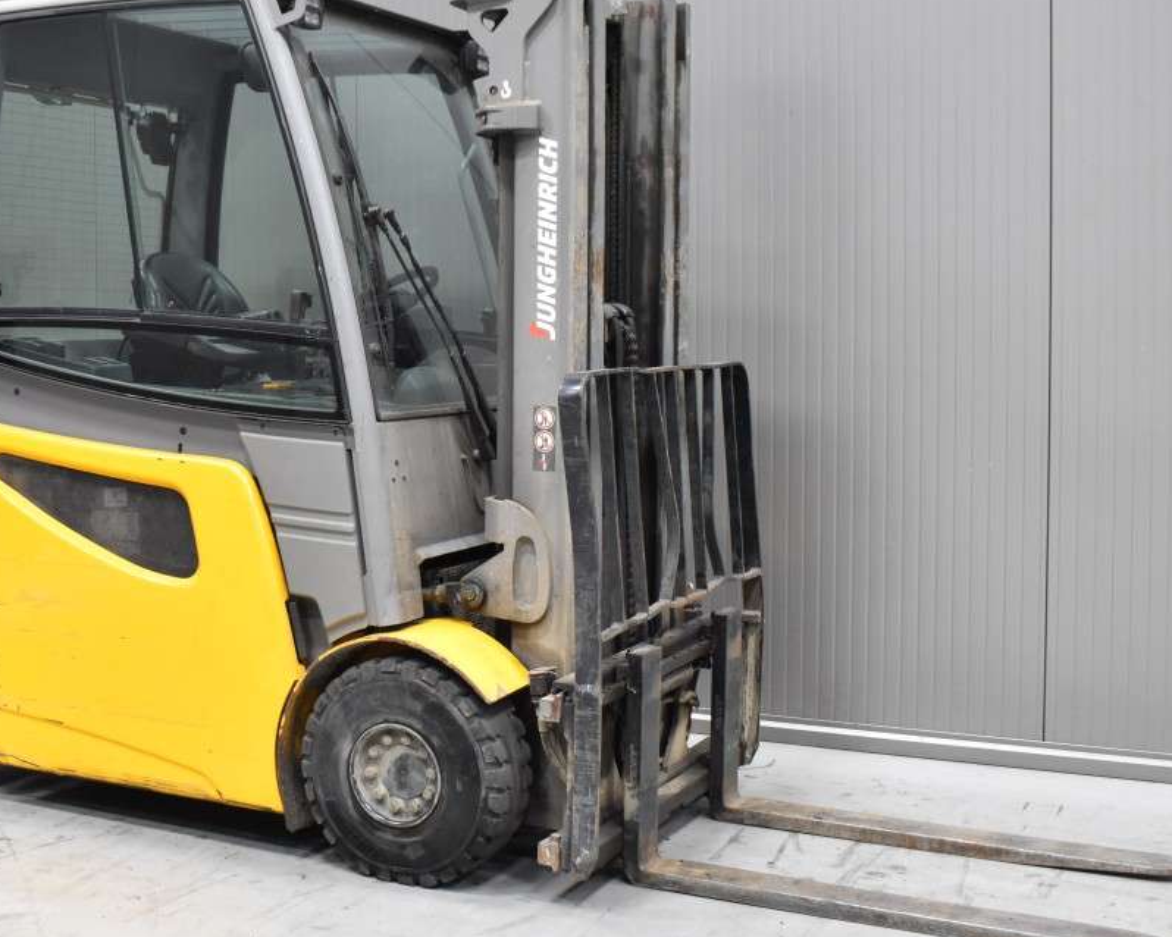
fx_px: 1689
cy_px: 413
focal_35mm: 49
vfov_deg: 31.0
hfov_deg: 37.8
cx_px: 377
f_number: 5
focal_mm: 23
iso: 1600
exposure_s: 1/30
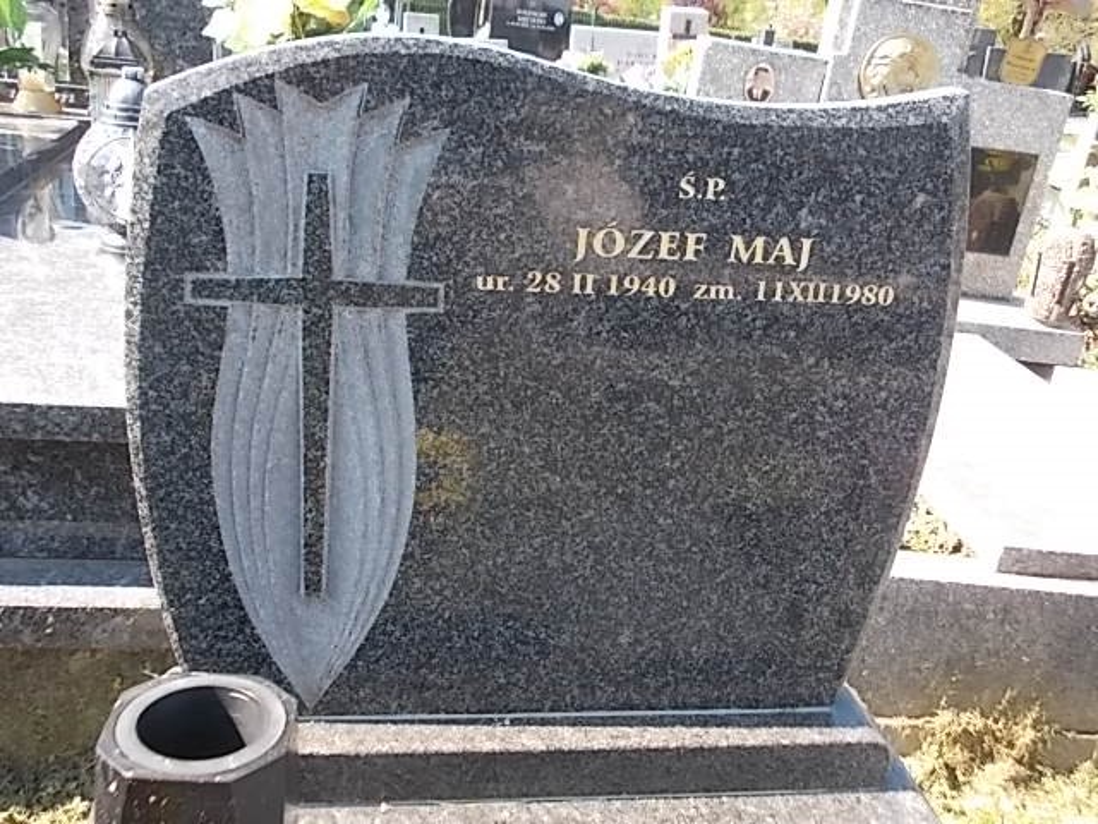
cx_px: 549
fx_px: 1205
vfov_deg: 37.7
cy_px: 412
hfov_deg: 49.0
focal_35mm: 38
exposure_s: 1/125
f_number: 3.1
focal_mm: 5.3
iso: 80
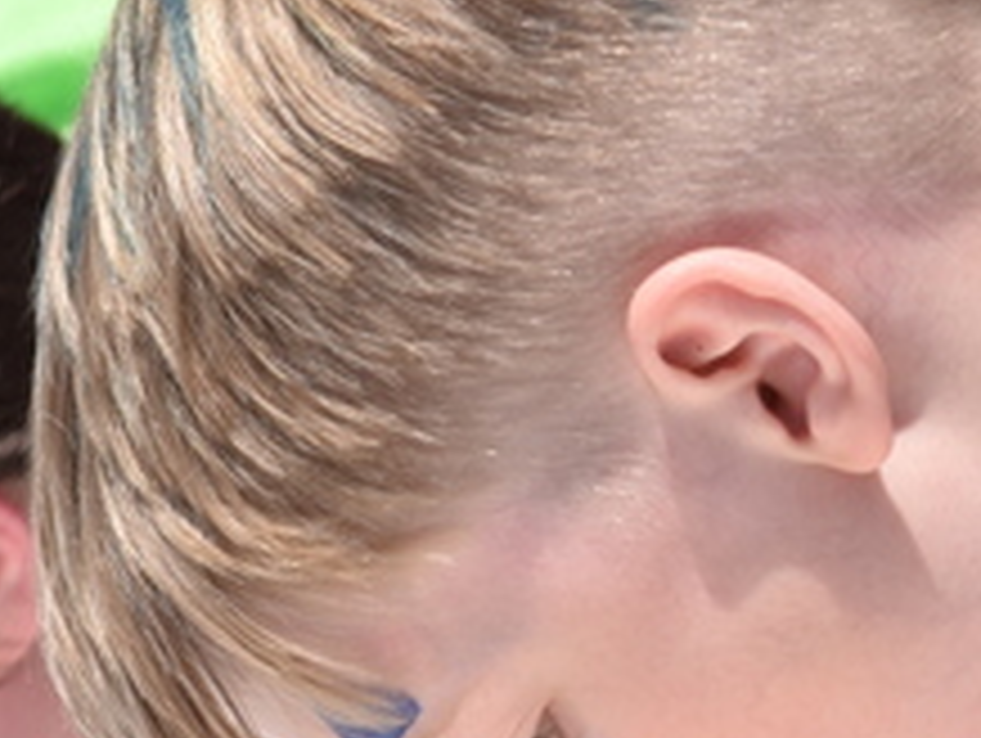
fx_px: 21505
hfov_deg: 2.6
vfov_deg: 2.0
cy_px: 290
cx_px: 1683
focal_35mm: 758
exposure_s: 1/160
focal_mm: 112
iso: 100
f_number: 14
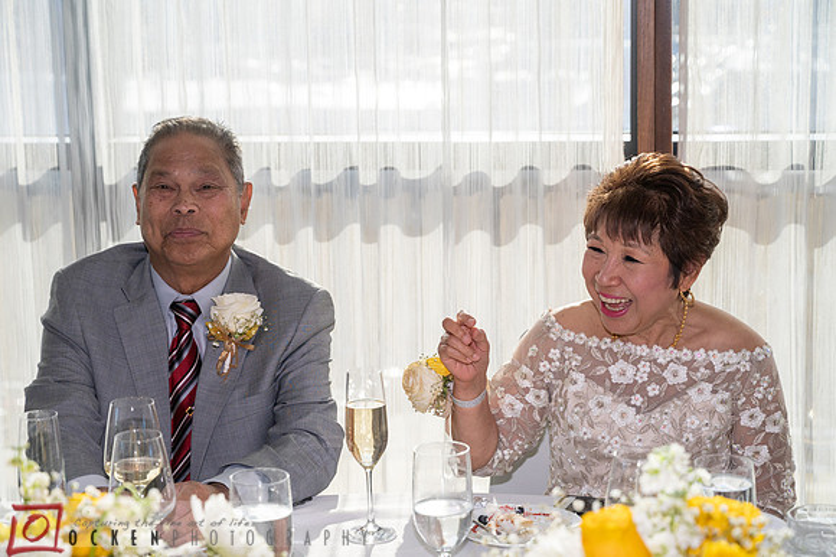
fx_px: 1625
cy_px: 278
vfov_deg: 19.4
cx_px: 418
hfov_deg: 28.9
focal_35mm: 70
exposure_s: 1/1600
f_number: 5.6
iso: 1000
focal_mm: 70
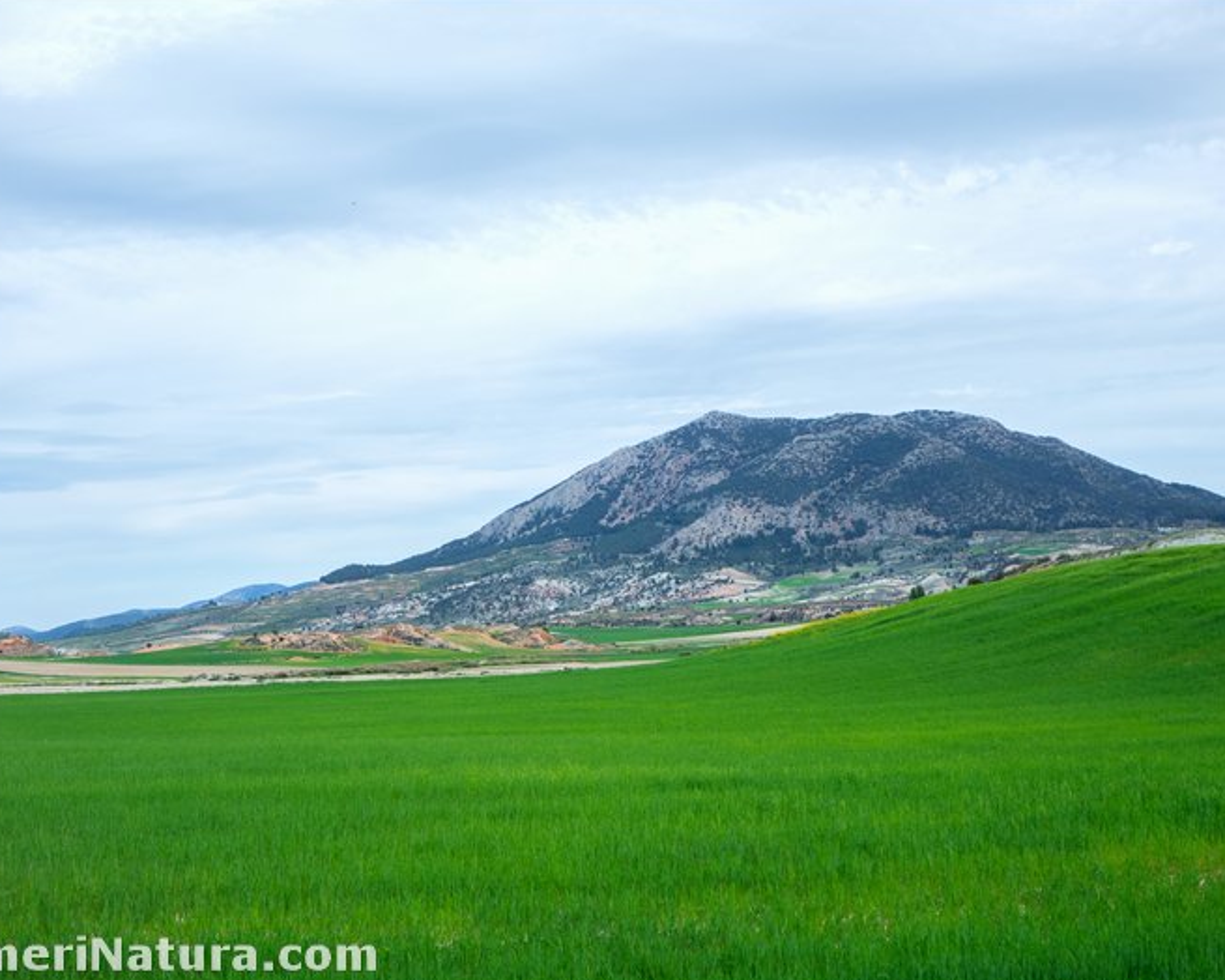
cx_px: 600
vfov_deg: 27.6
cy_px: 490
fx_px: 1994
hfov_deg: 34.1
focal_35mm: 55
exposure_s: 1/250
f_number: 4.5
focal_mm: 17.48
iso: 125
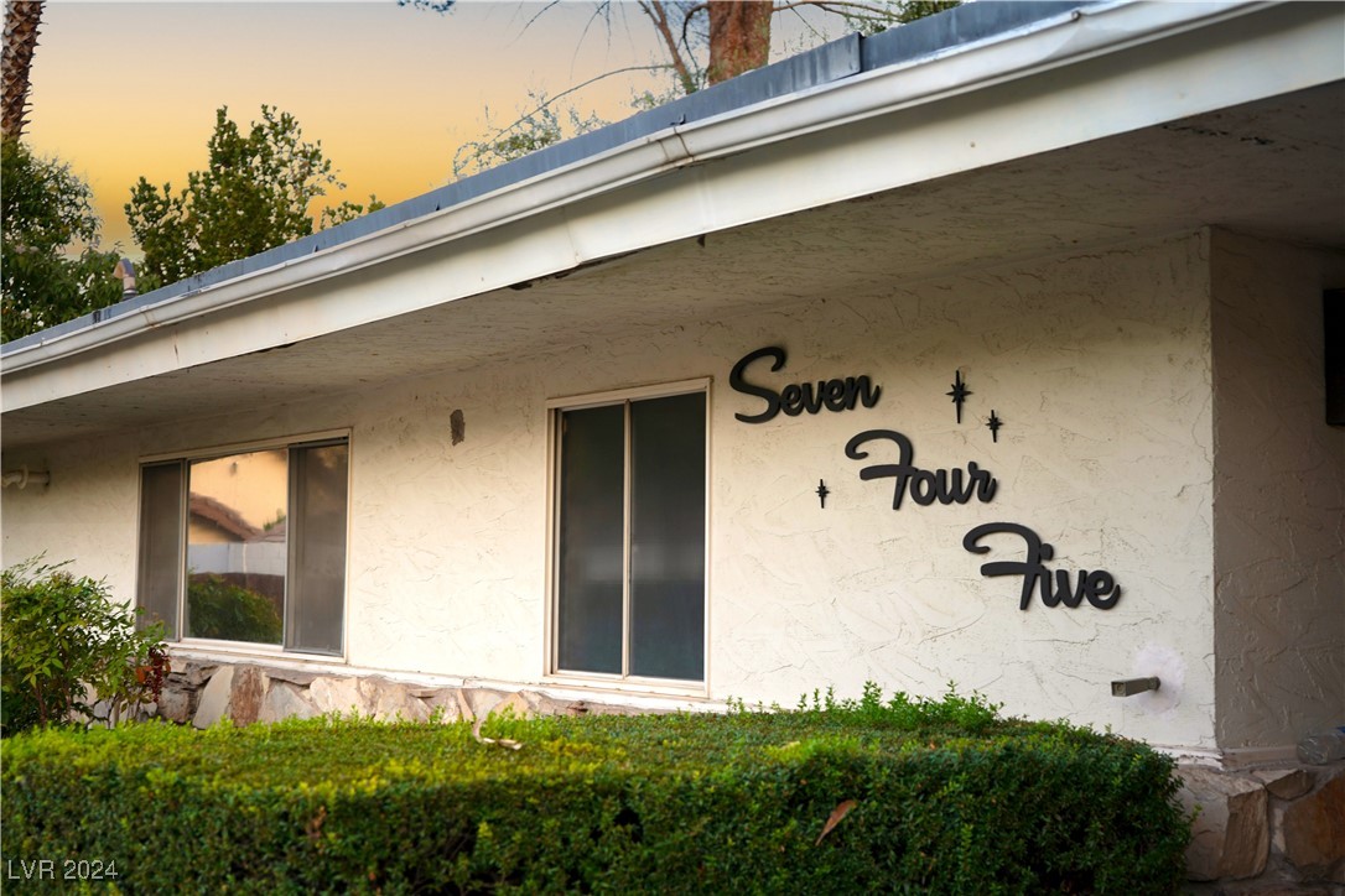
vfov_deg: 27.5
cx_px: 672
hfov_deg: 40.3
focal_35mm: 49
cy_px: 448
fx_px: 1831
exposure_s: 1/30
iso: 64
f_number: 4.5
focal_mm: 49
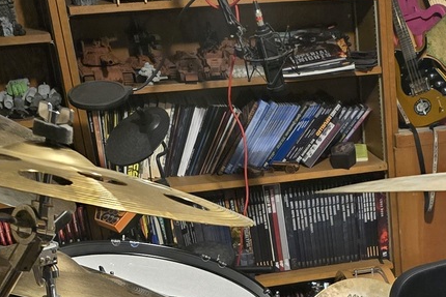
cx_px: 447
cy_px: 543
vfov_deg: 13.7
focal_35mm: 89
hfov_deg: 22.0
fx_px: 1103
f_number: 1.7
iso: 1600
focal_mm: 6.3
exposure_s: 1/30
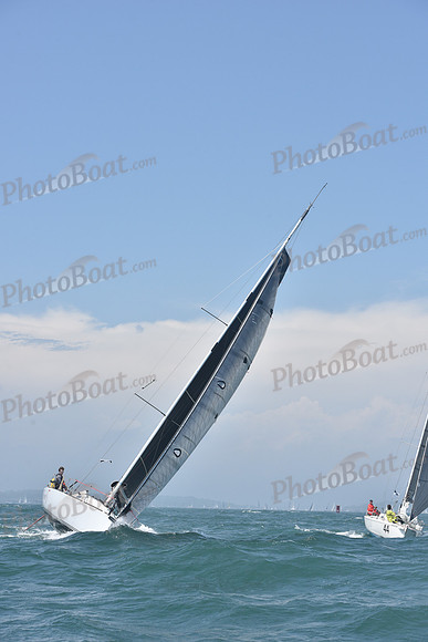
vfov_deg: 28.8
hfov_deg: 19.5
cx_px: 214
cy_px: 321
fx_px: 1247
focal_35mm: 70
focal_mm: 70
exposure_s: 1/1000
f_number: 9
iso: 320
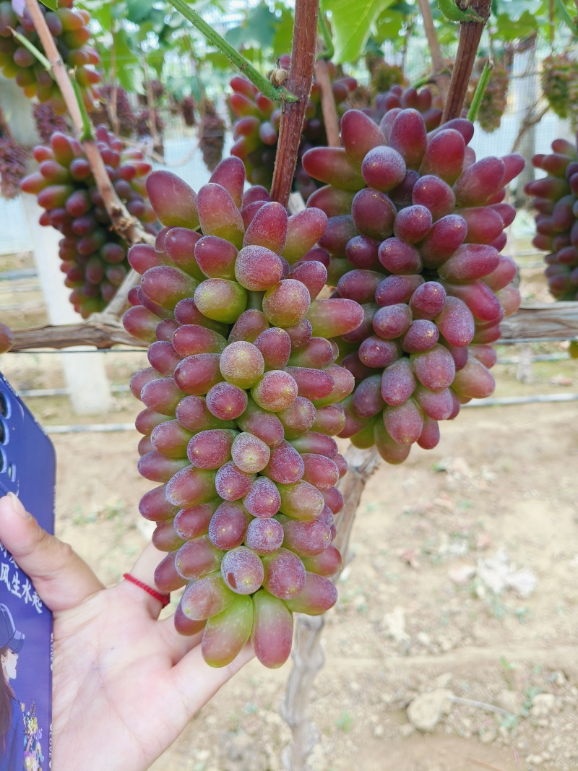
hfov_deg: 53.1
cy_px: 386
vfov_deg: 67.3
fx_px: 579
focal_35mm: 26
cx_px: 289
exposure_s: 1/100
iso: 320
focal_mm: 4.84
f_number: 1.8
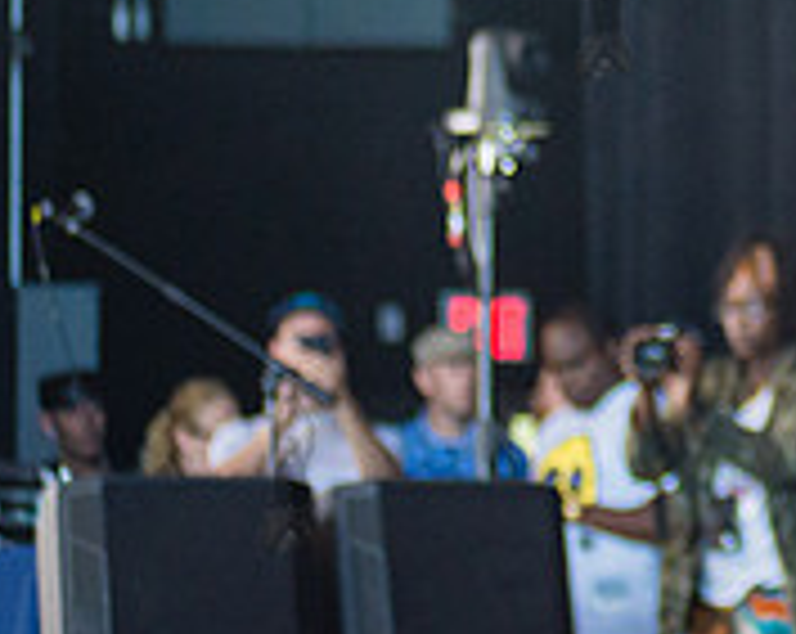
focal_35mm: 286
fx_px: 6727
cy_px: -310
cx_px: 1270
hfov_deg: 6.7
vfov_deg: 5.4
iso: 2500
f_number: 2.8
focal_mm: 80
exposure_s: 1/400
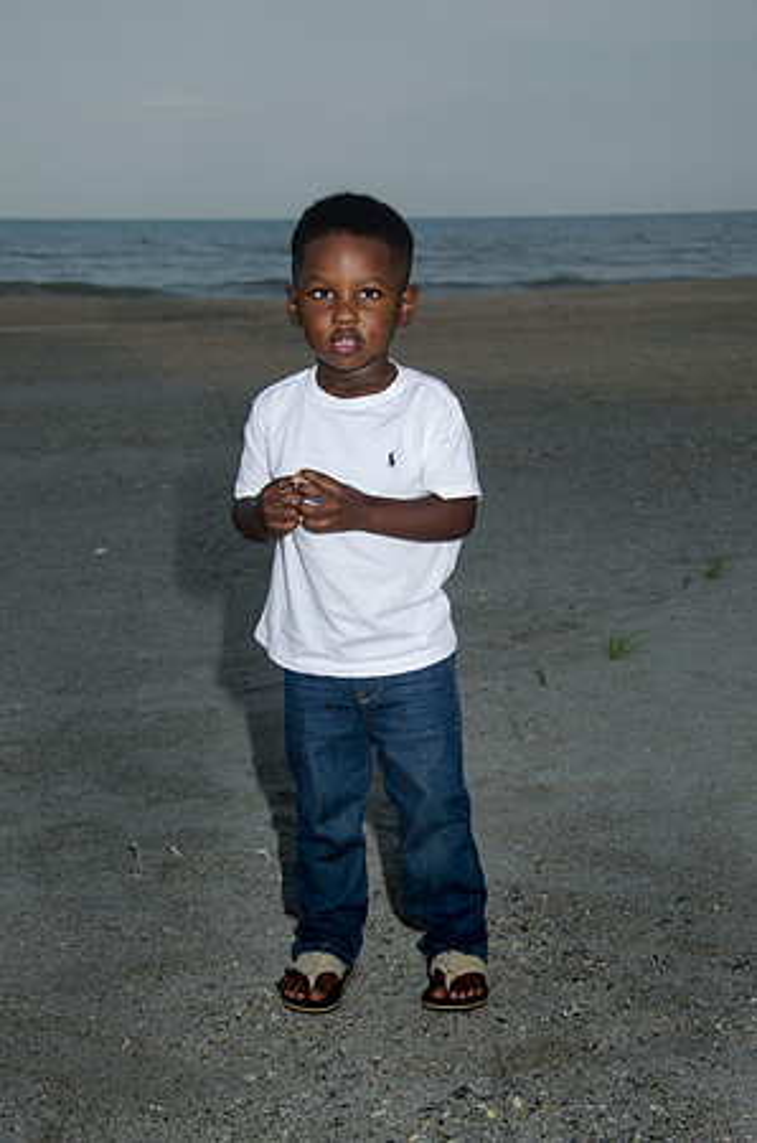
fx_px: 1996
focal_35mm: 63
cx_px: 378
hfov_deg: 21.5
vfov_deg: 32.0
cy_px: 572
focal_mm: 42
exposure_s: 1/250
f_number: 7.1
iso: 100
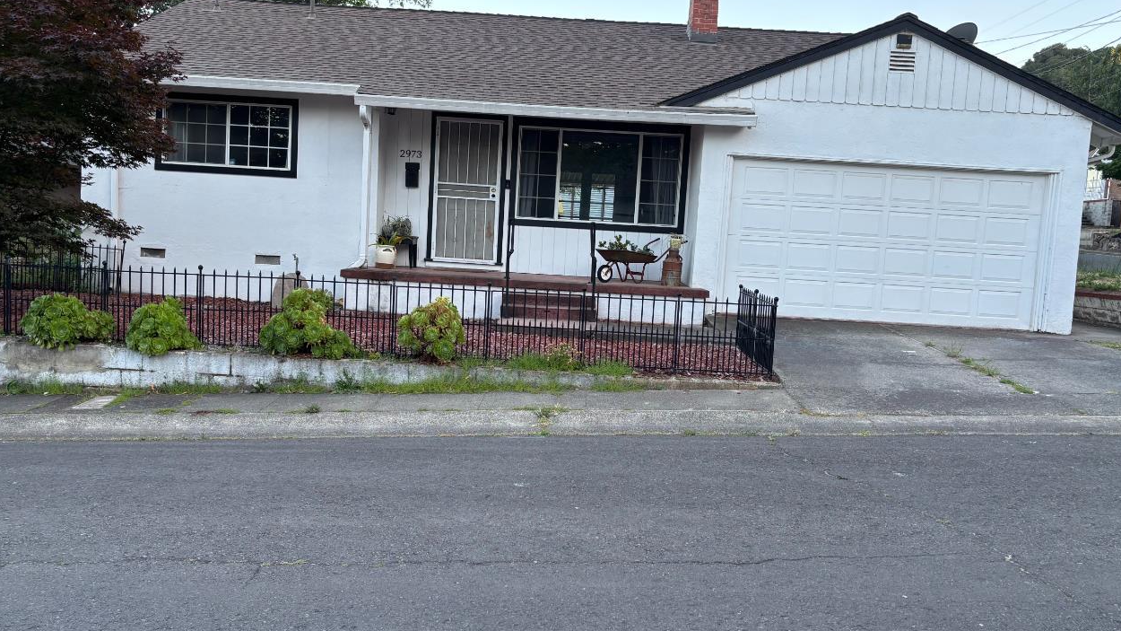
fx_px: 1011
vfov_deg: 34.6
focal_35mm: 34
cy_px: 324
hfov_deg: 58.0
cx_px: 554
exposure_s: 1/135
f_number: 1.6
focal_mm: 5.96
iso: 50
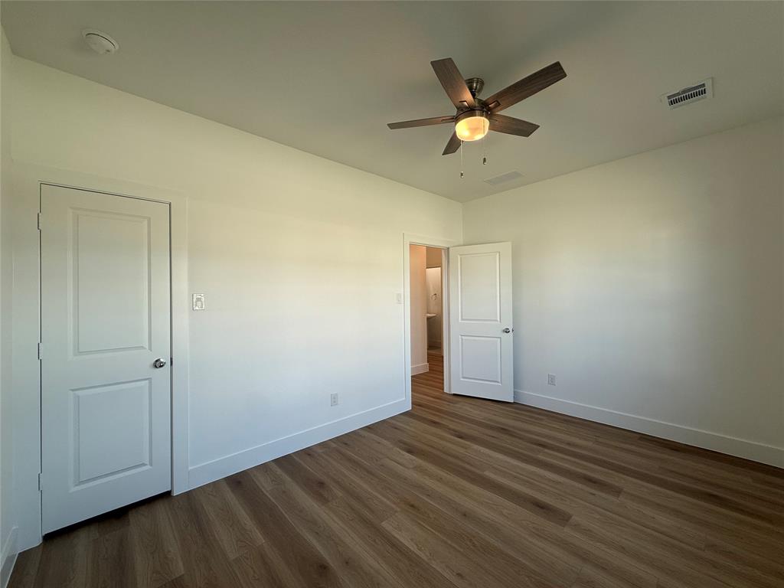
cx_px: 392
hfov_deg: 102.1
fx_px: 317
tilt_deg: +0.3
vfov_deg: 85.7
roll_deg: +0.4
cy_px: 294
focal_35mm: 14
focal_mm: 2.22
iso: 64
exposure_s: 1/120
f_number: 2.2
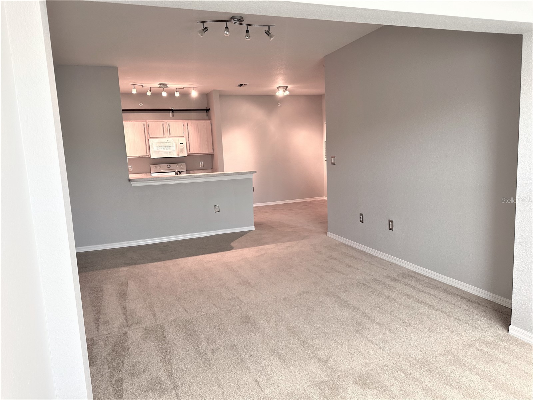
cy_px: 200
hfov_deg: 71.6
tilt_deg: -9.1
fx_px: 370
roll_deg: +3.0
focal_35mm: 24
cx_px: 266
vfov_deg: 56.8
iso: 160
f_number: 1.78
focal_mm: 6.86
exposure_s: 1/60
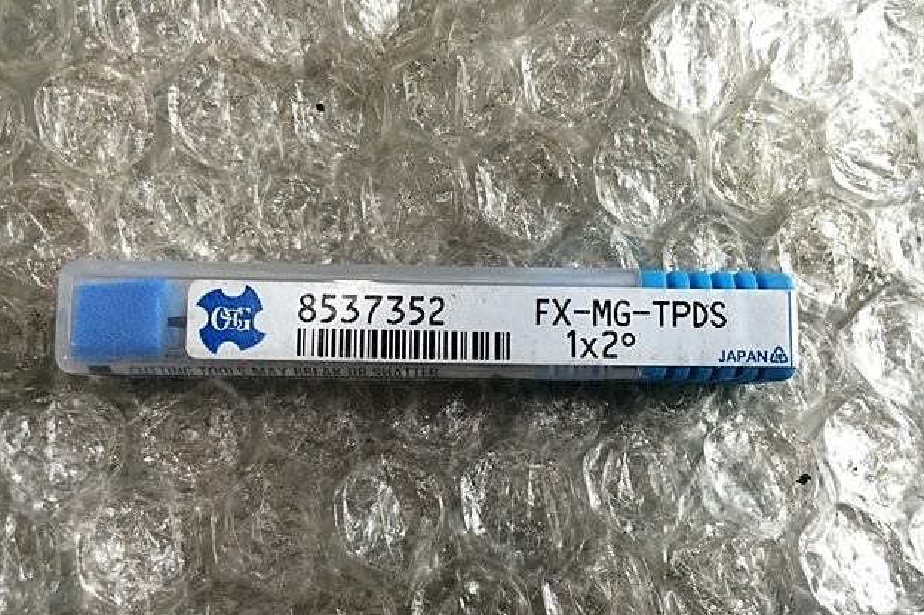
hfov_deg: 60.3
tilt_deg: -78.7
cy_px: 344
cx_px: 464
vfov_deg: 42.2
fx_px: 795
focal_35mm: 31
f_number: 2.2
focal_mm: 4.15
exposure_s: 1/33
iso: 100
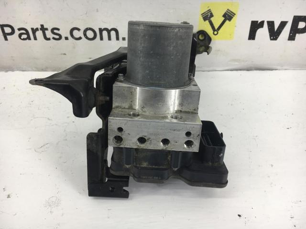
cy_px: 114
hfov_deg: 61.7
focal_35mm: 29
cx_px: 153
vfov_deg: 48.2
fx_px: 256
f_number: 2.2
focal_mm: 4.15
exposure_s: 1/50
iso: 32
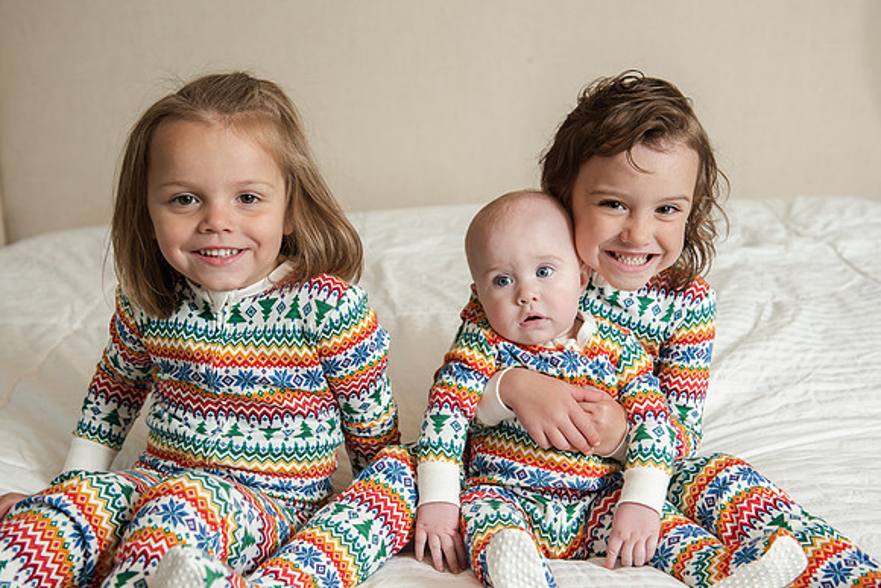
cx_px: 431
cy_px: 280
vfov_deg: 28.6
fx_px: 1154
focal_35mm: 47
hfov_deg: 41.8
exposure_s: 1/160
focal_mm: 45
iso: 400
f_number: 4.5
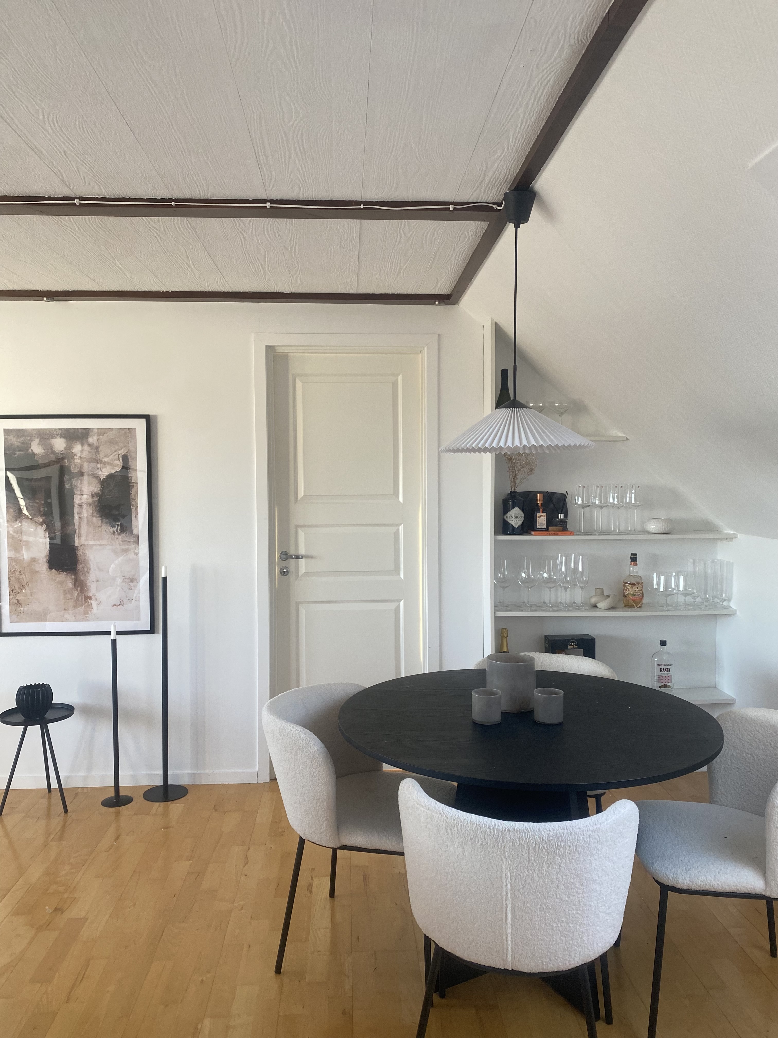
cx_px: 389
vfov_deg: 67.3
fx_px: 779
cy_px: 519
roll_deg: -0.5
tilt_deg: -1.5
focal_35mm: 26
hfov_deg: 53.1
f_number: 1.8
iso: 125
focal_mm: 4.25
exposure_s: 1/98
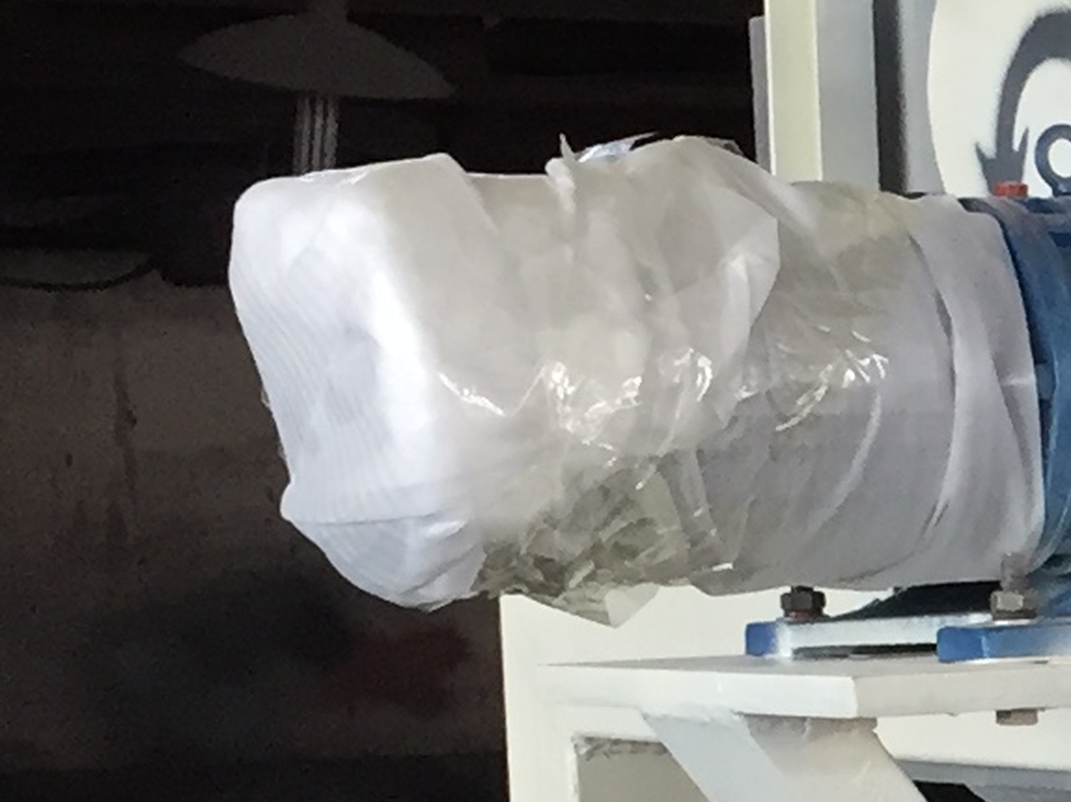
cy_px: 931
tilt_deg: -5.3
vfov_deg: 8.9
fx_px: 5103
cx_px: 2209
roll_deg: +1.7
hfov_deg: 10.8
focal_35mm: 165
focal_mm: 4.15
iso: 32
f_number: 2.2
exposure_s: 1/30
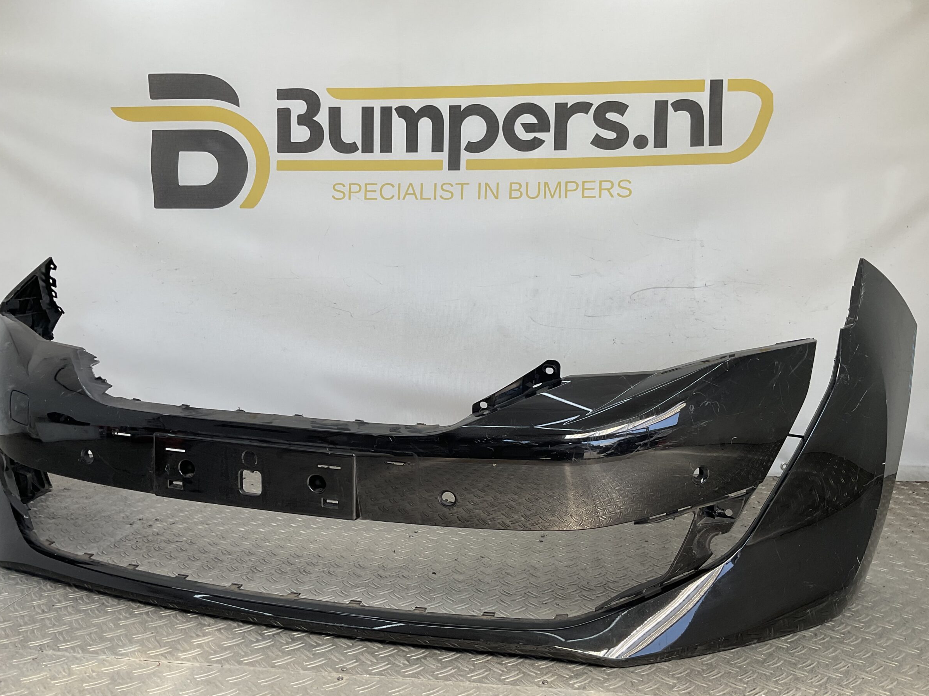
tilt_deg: -8.1
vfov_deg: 45.4
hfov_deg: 58.3
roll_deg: -1.8
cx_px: 455
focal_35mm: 31
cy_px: 371
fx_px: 832
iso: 16
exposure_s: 1/268
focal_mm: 3
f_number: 1.8
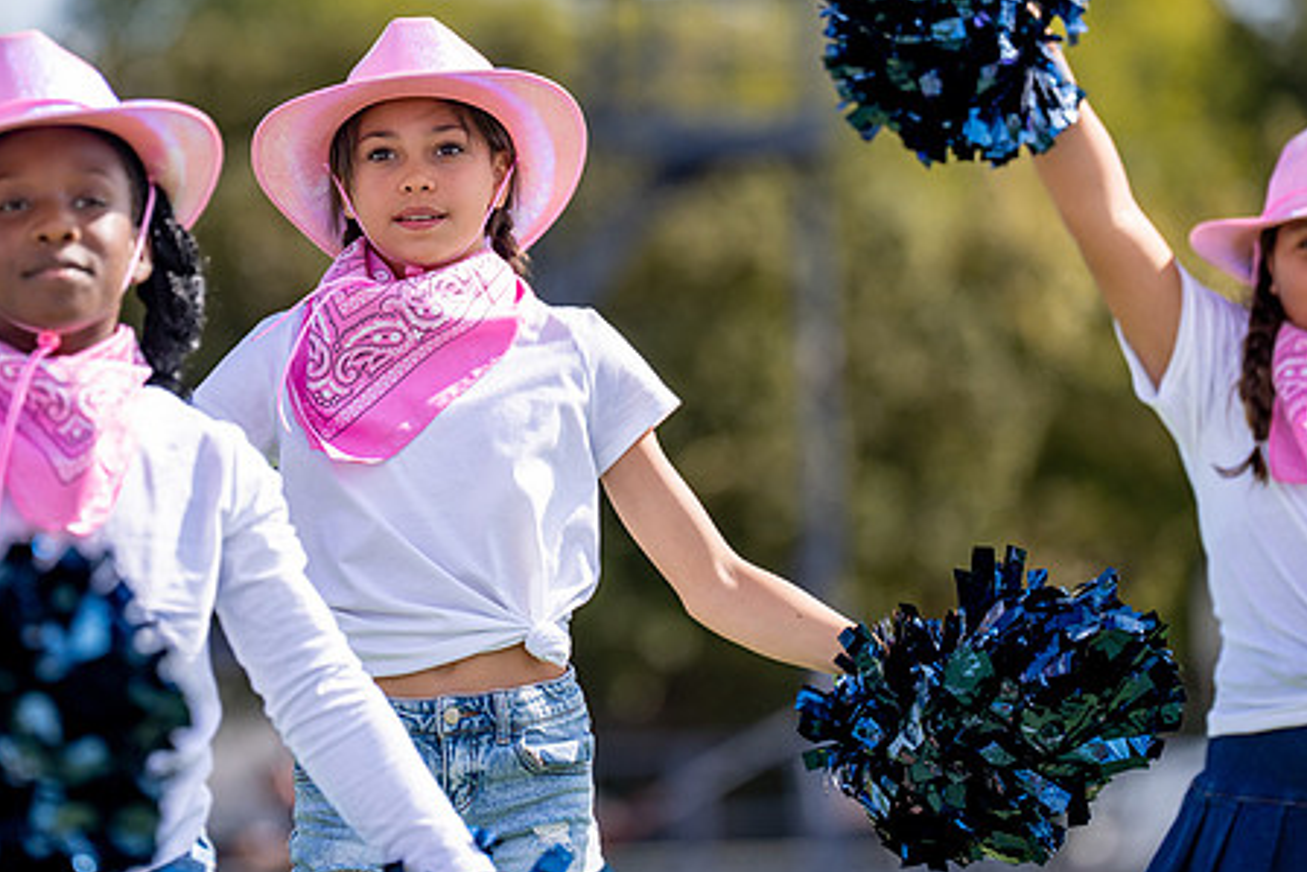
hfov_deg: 7.1
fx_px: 10459
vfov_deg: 4.8
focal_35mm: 288
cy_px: 292
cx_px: 512
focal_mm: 180
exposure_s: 1/4000
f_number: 2.8
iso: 250
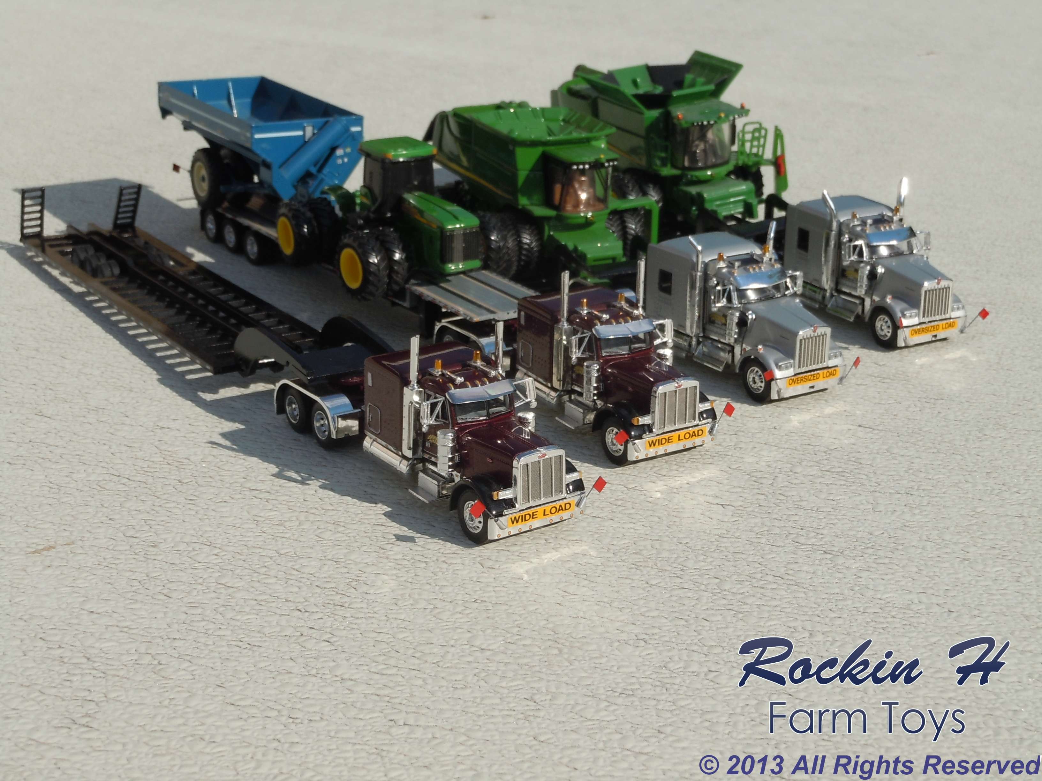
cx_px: 521
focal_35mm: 63
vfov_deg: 23.3
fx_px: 1896
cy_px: 390
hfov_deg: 30.7
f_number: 5
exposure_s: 1/1000
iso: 100
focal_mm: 11.2
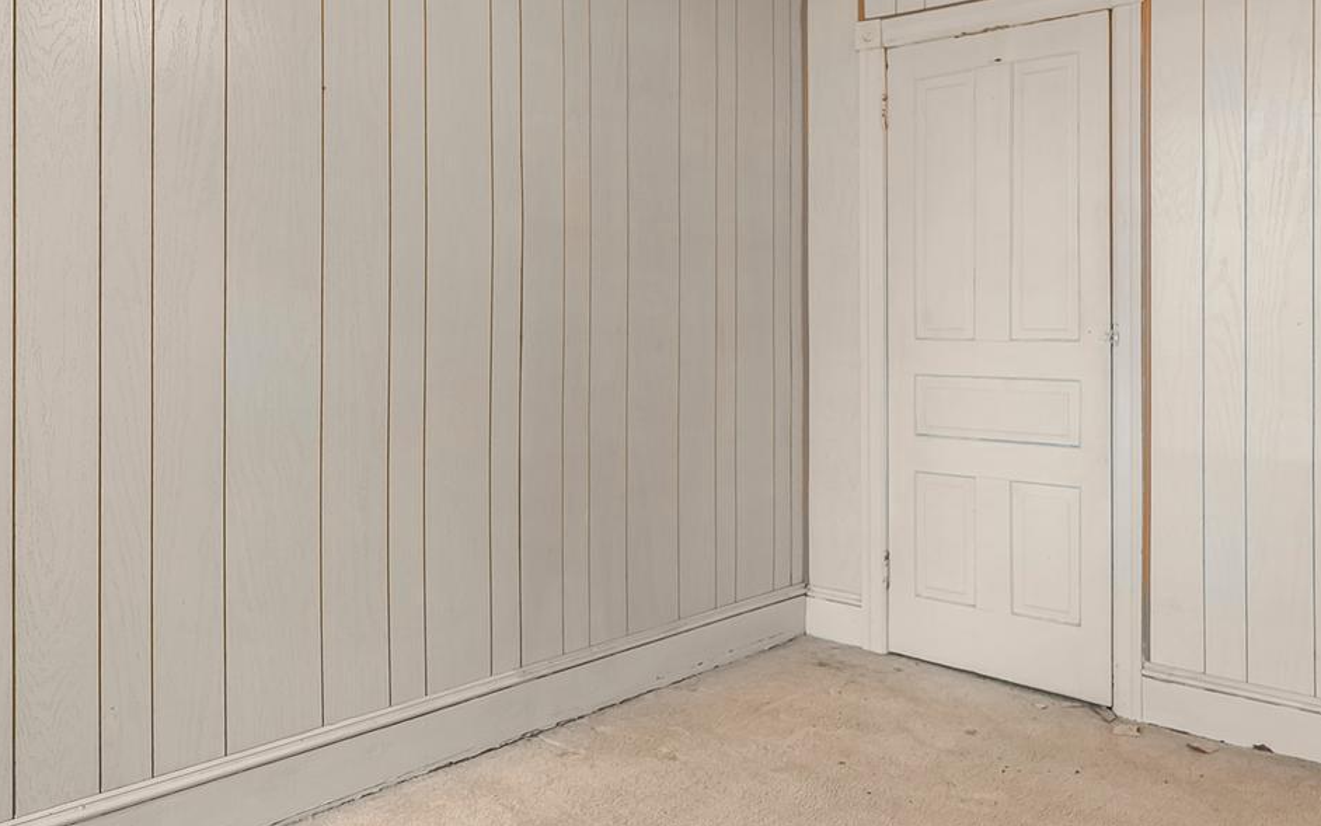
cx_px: 613
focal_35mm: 31
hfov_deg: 61.2
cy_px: 348
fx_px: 1116
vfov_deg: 40.5
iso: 450
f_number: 2.8
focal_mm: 14
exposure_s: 1/125
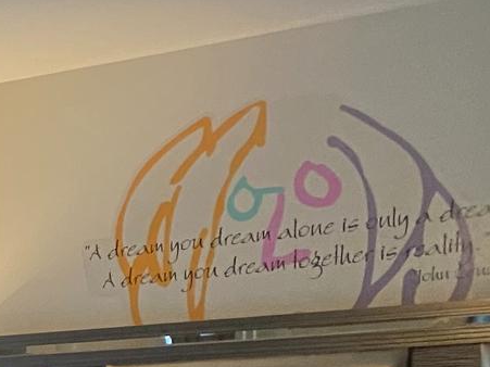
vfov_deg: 11.4
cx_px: -500
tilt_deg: -8.6
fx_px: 1670
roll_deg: +1.2
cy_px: 725
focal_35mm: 118
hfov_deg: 14.0
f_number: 1.8
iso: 500
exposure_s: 1/30
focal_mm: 4.25
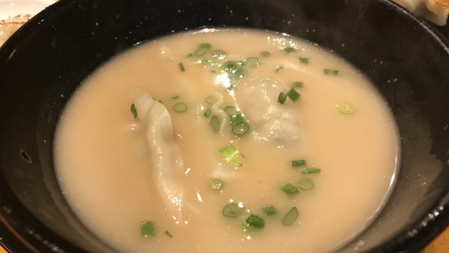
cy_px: 120
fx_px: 369
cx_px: 222
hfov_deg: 62.6
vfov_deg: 37.8
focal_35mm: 31
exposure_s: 1/17
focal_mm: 3.99
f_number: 1.8
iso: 64
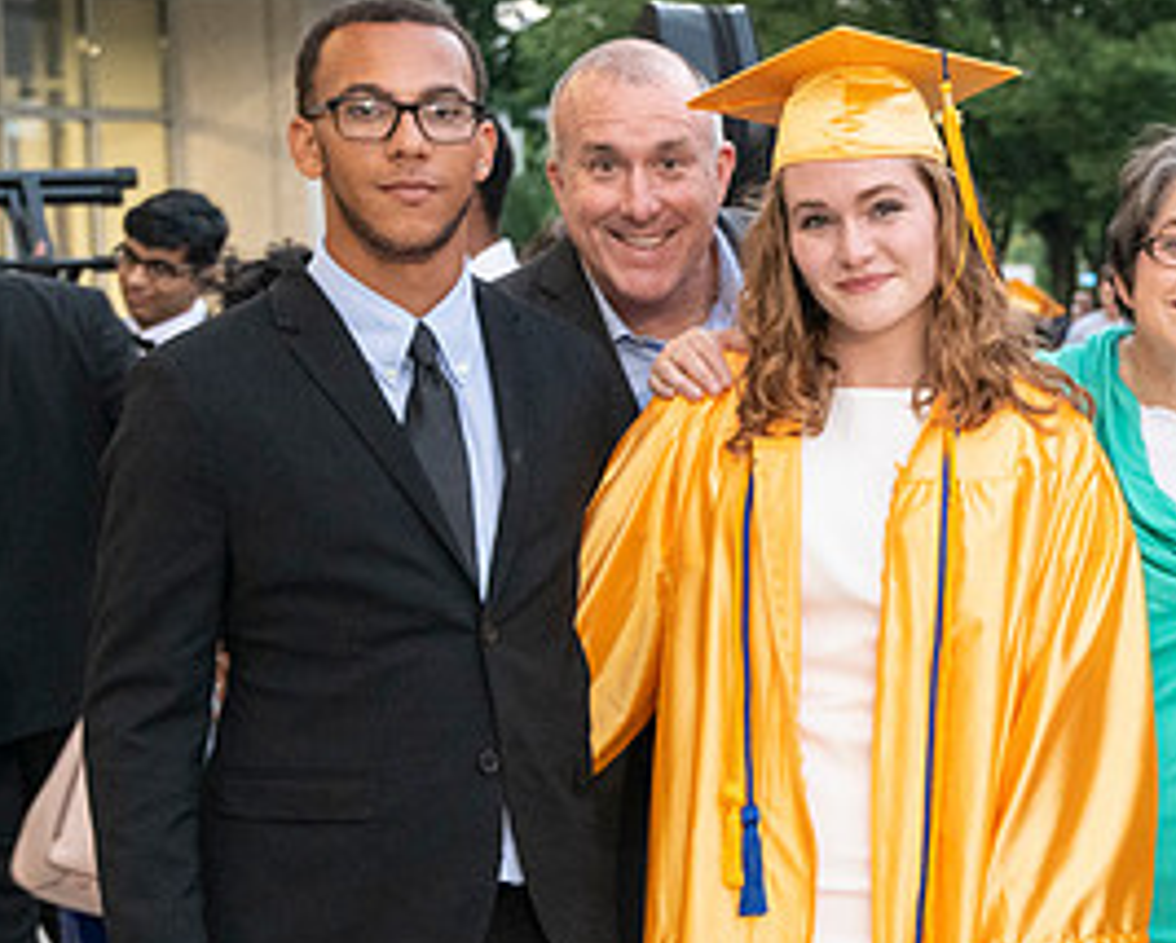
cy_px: 685
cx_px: 1357
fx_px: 3588
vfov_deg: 14.9
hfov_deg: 17.8
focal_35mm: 103
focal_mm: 40
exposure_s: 1/50
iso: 2000
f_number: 4
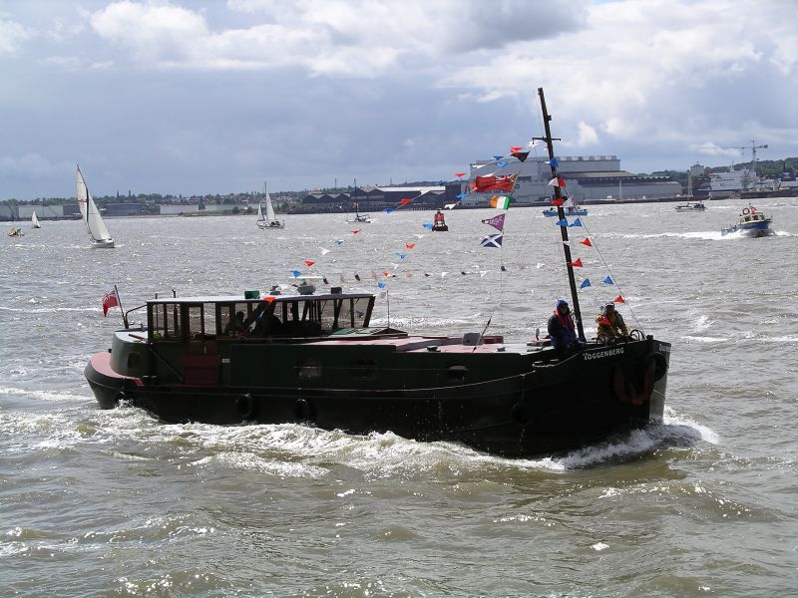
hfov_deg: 23.3
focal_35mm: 84
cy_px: 299
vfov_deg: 17.6
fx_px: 1936
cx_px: 399
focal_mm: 17.4
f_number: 6.5
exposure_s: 1/451
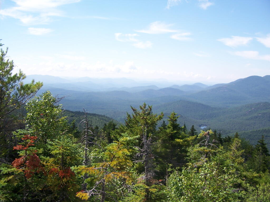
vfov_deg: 37.7
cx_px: 135
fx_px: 296
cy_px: 101
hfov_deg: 49.0
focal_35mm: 38
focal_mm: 6.3
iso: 80
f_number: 2.8
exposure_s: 1/800
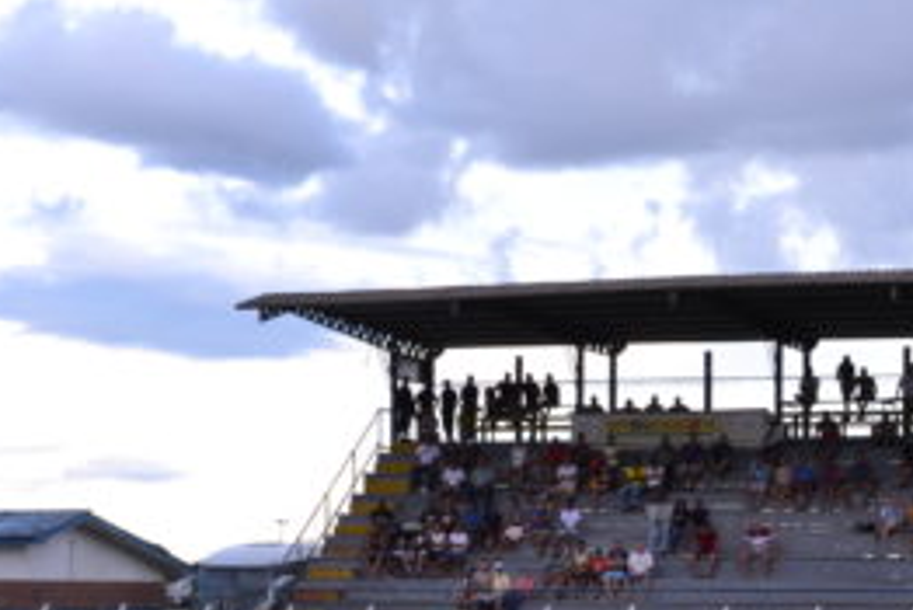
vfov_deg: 9.7
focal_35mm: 139
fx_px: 3535
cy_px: 767
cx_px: 631
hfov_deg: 14.7
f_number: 5.6
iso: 200
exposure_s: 1/100
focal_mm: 35
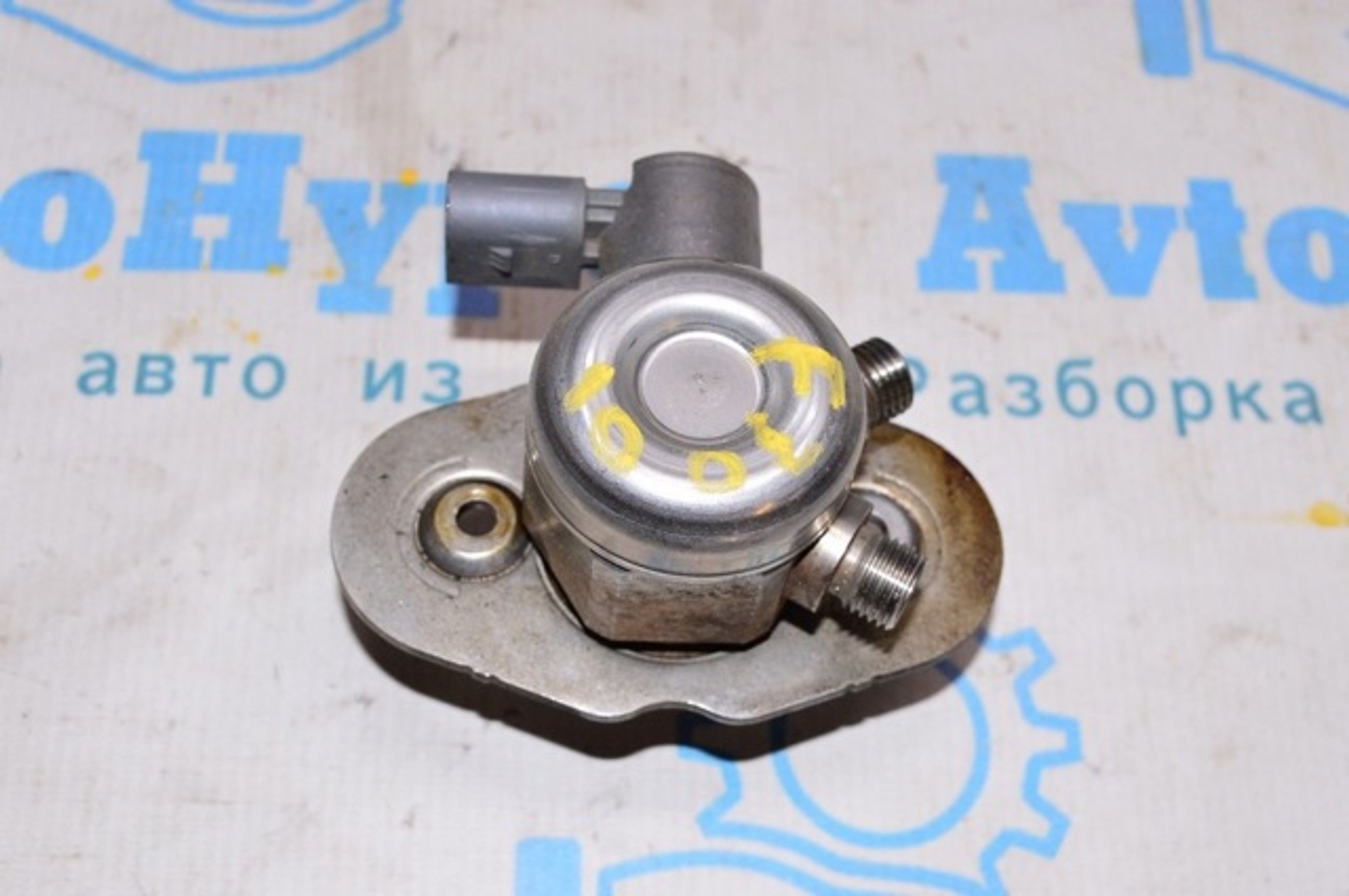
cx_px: 674
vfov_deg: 26.4
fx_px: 1909
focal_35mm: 51
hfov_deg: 38.9
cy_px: 448
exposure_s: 1/200
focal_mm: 34
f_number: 8
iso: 1600
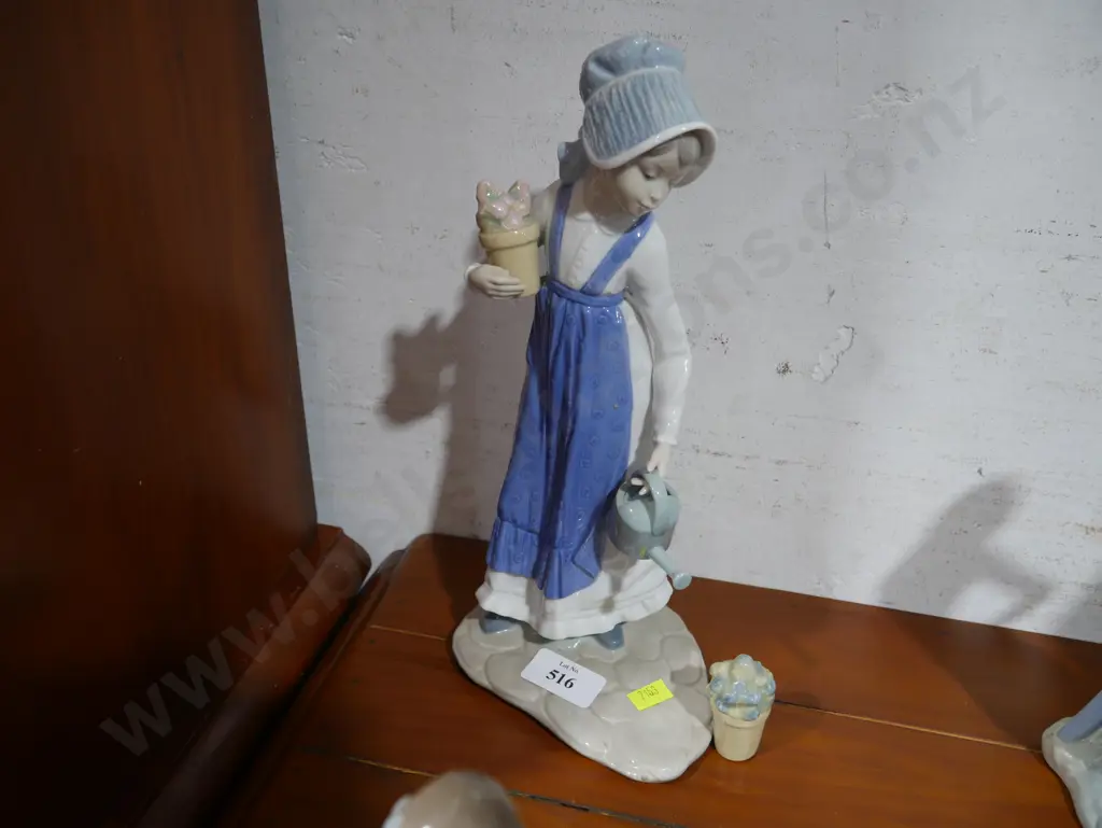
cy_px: 414
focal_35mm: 30
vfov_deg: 46.8
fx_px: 955
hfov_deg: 59.9
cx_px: 551
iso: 400
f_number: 3.6
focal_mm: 15
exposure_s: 1/60
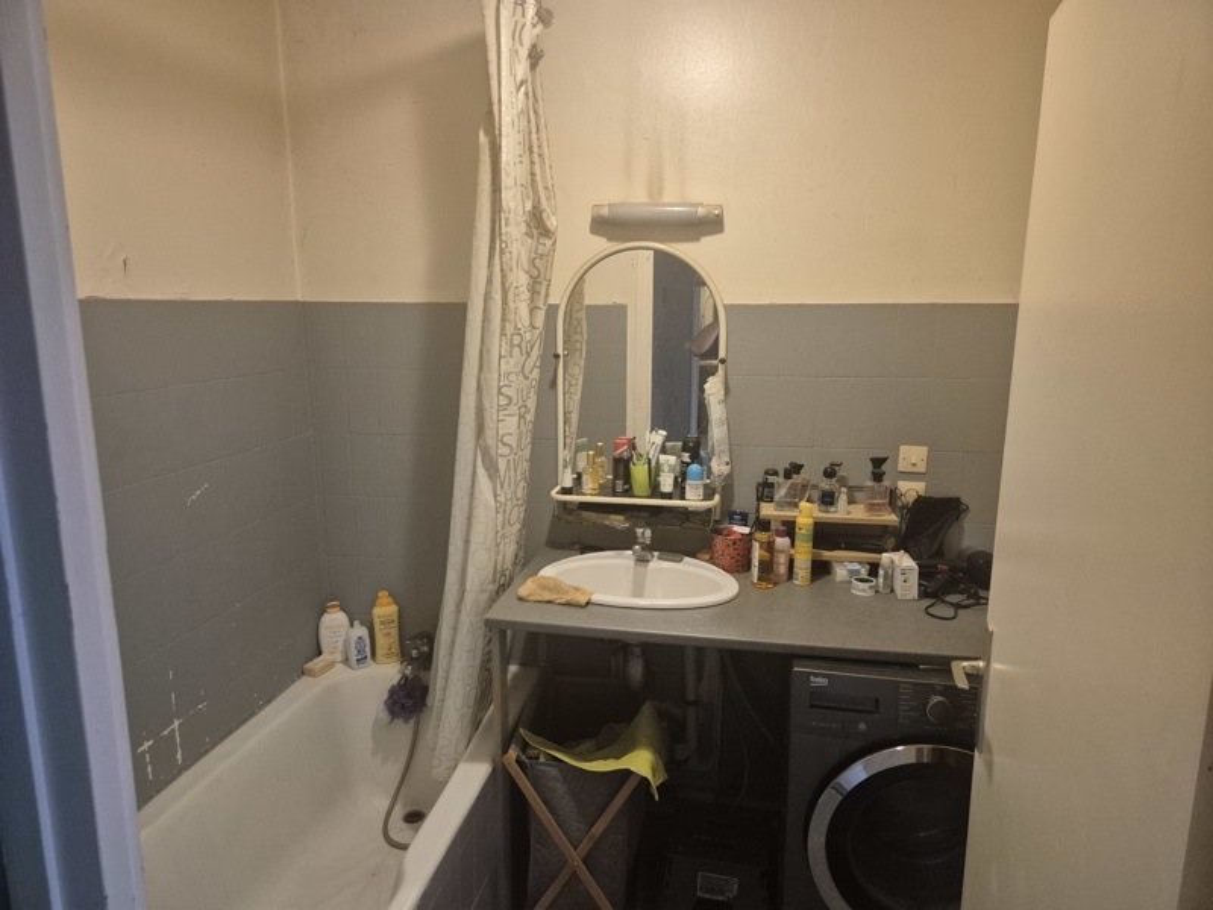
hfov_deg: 73.9
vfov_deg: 58.9
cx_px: 606
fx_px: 806
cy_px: 455
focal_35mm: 23
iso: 1250
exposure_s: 1/100
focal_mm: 5.4
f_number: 1.8
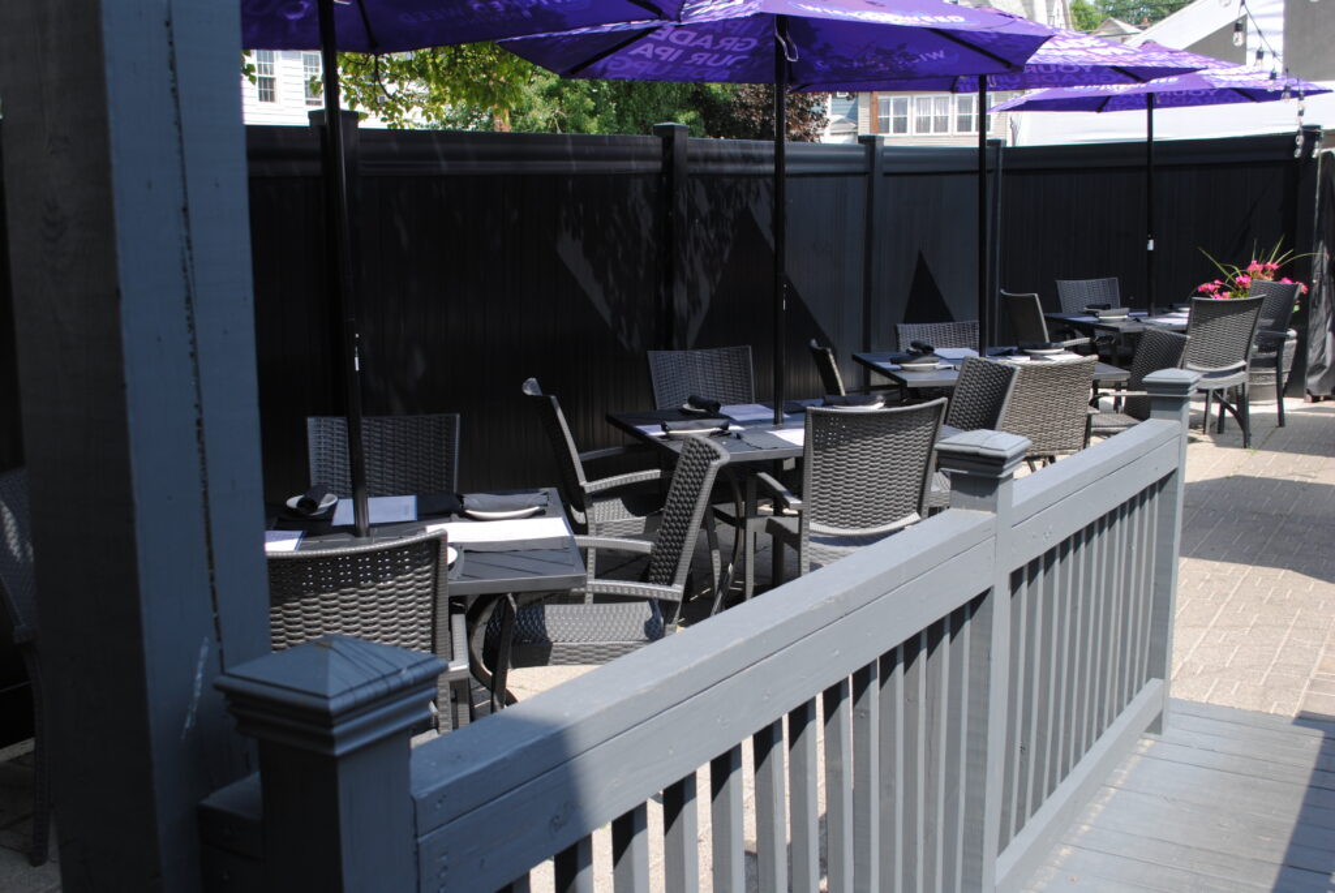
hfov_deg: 49.5
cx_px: 668
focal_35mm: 39
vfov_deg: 34.3
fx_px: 1448
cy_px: 446
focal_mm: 26
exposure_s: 1/160
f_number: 6.3
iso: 100
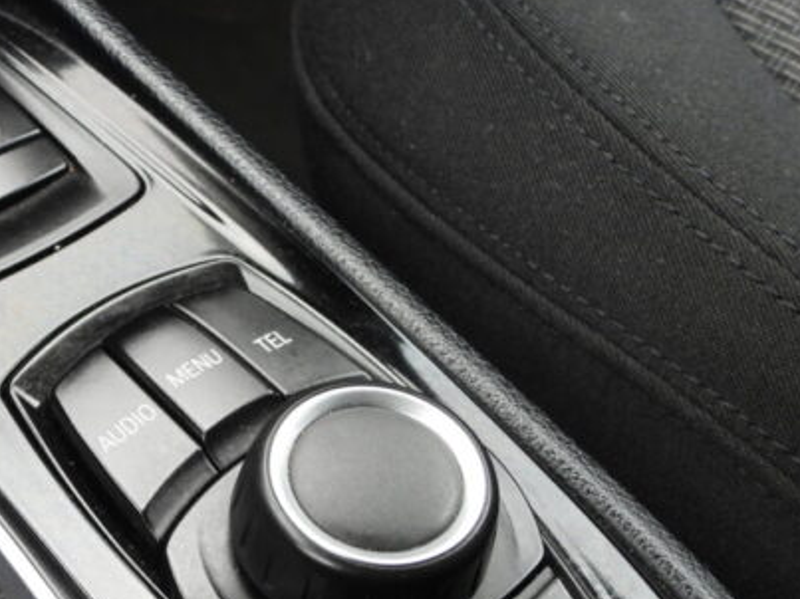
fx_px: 1918
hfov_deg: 23.3
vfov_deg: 17.7
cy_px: 442
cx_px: 181
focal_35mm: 83
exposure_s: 1/30
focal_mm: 8.5
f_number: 3.2
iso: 180
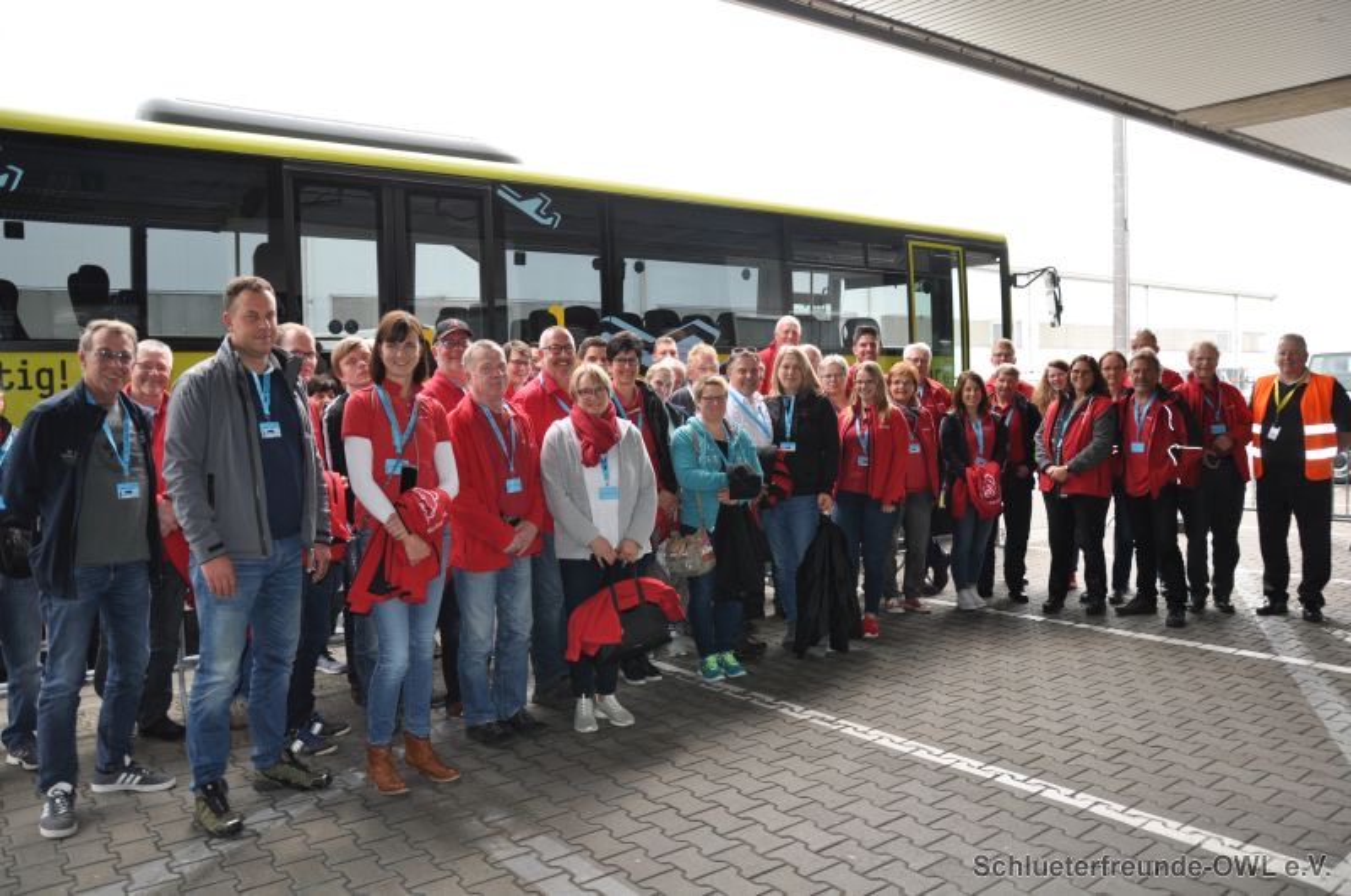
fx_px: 1012
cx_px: 676
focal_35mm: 27
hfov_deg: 67.5
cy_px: 448
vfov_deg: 47.8
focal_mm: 18
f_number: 4
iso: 200
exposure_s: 1/200
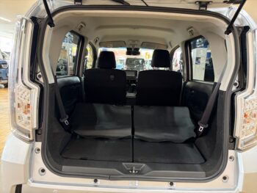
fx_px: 193
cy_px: 96
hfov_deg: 67.3
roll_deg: -1.6
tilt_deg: -9.4
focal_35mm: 26
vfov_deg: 53.1
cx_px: 128
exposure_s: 1/48
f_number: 1.6
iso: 500
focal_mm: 5.96
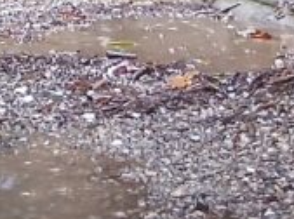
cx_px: -117
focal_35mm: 158
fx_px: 1339
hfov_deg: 12.1
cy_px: -396
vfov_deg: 8.2
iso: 320
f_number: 1.8
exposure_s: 1/24
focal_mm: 3.86
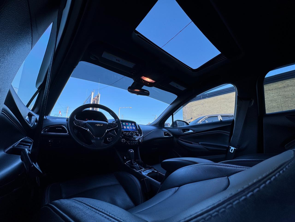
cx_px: 148
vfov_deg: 85.7
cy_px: 111
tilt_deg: +12.4
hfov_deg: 102.1
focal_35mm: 14
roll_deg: -1.2
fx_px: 119
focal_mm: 2.22
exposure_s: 1/194
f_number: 2.2
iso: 40
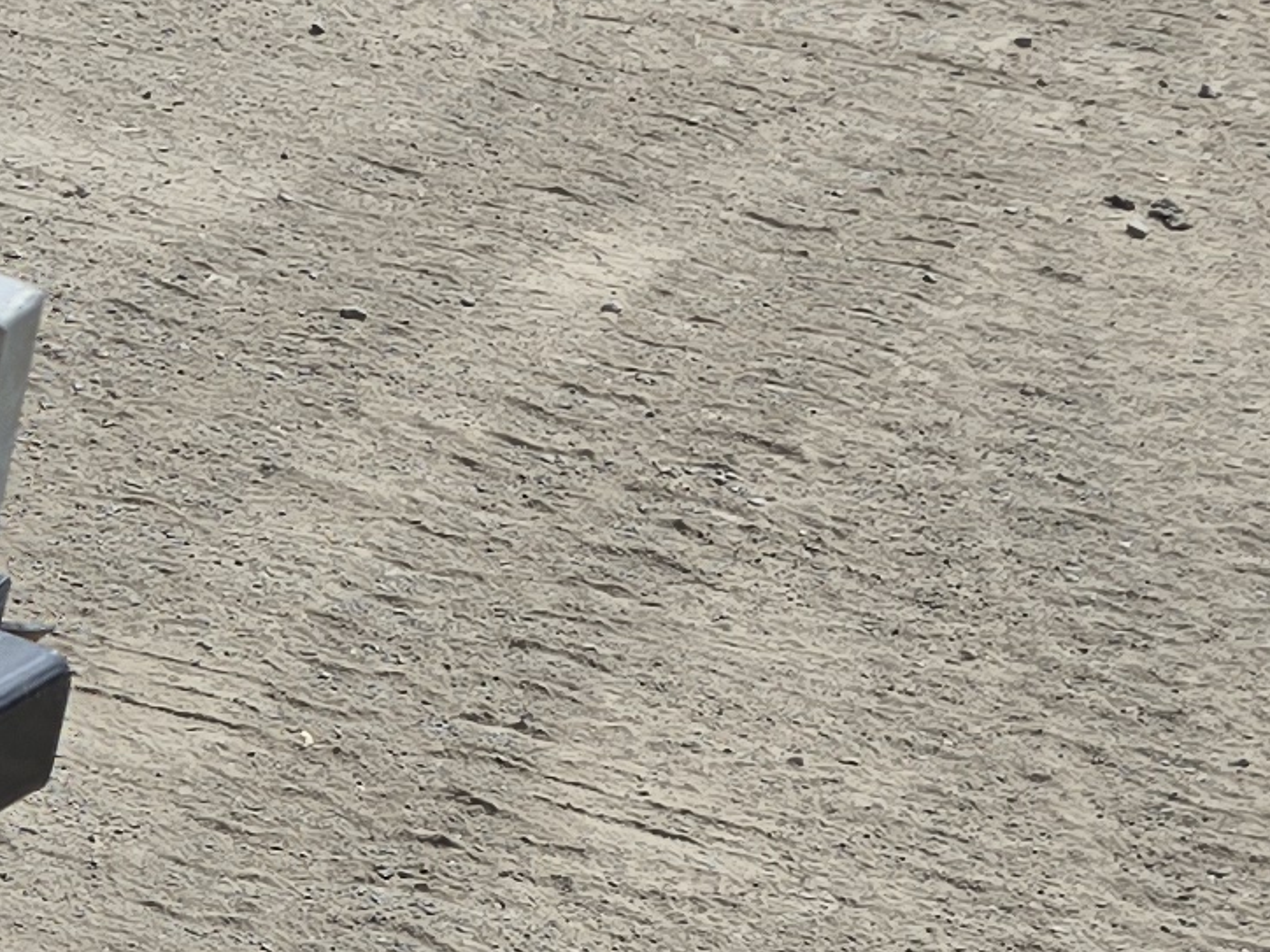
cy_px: 1424
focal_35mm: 127
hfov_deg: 12.2
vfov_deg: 11.2
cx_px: -1828
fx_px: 4659
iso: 12
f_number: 1.7
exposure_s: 1/715
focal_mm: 6.3
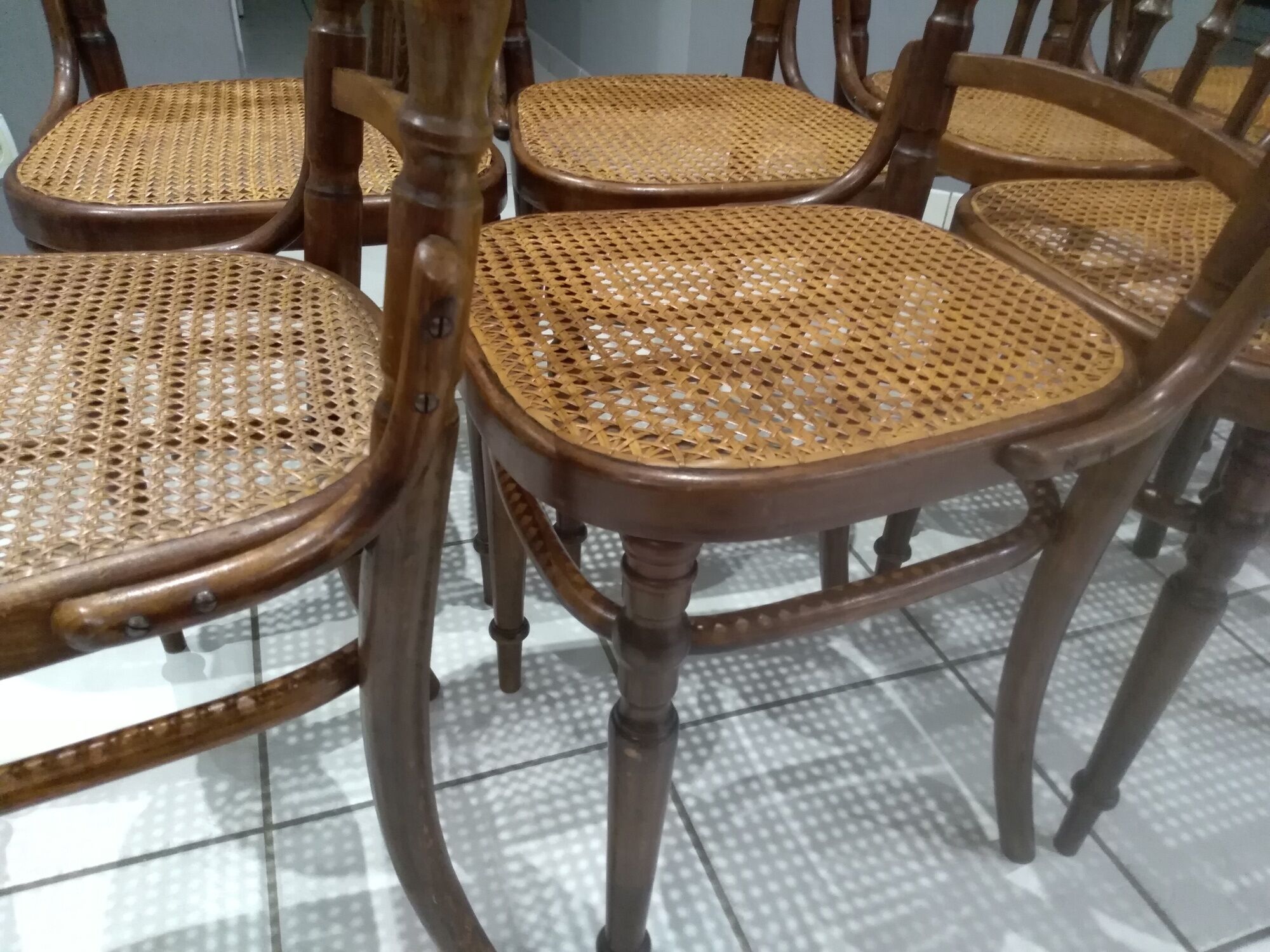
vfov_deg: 53.1
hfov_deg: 67.3
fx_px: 954
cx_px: 635
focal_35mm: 26
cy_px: 476
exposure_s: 1/14.3
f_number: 2
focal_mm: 3.54
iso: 814
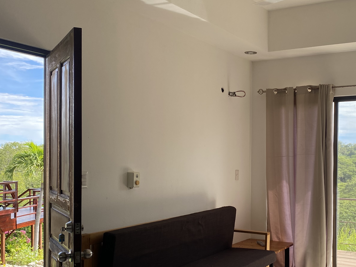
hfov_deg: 42.3
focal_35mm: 44
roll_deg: -0.9
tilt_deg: -0.3
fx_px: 452
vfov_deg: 32.7
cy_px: 173
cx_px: 240
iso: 32
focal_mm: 4.25
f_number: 1.8
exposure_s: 1/647
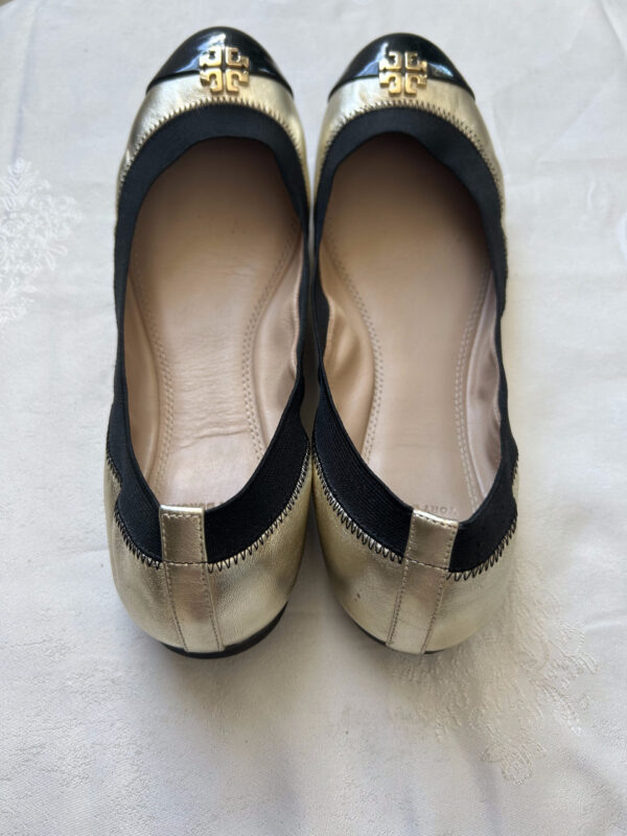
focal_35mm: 26
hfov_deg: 53.1
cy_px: 418
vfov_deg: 67.3
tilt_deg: -65.4
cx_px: 314
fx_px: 628
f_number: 1.5
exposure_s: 1/121
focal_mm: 5.7
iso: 64
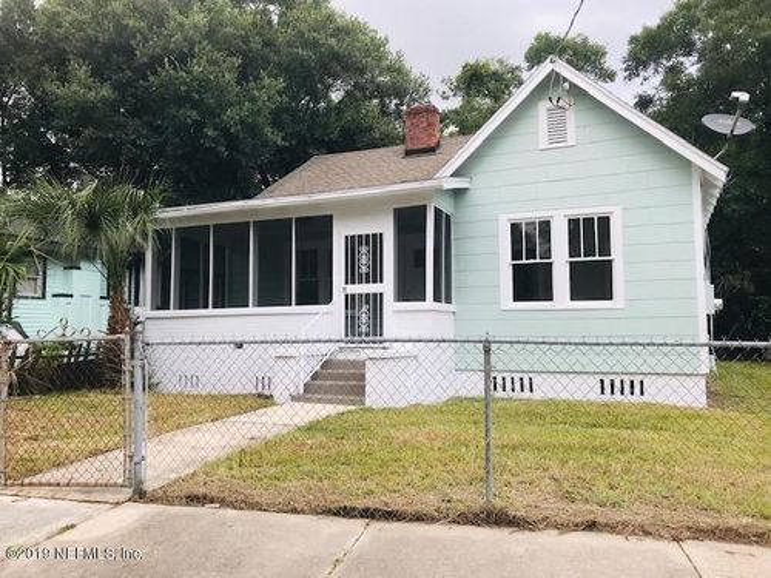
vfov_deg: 49.7
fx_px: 624
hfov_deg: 63.4
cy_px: 289
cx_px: 386
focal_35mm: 28
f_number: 1.8
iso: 20
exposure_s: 1/334
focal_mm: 3.99
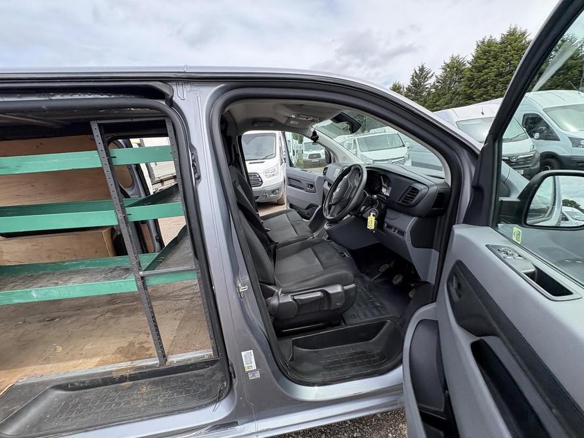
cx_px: 292
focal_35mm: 14
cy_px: 219
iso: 64
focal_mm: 2.22
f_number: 2.2
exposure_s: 1/392
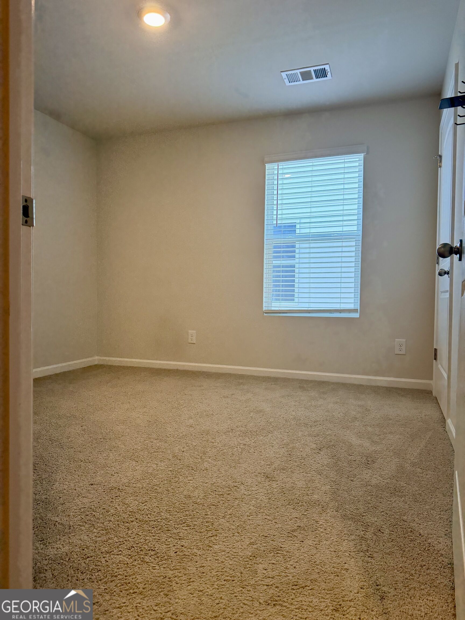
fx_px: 430
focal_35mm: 24
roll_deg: -1.0
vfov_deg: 71.6
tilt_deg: -1.4
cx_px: 232
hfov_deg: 56.8
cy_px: 310
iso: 200
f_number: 1.78
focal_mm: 6.76
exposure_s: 1/180
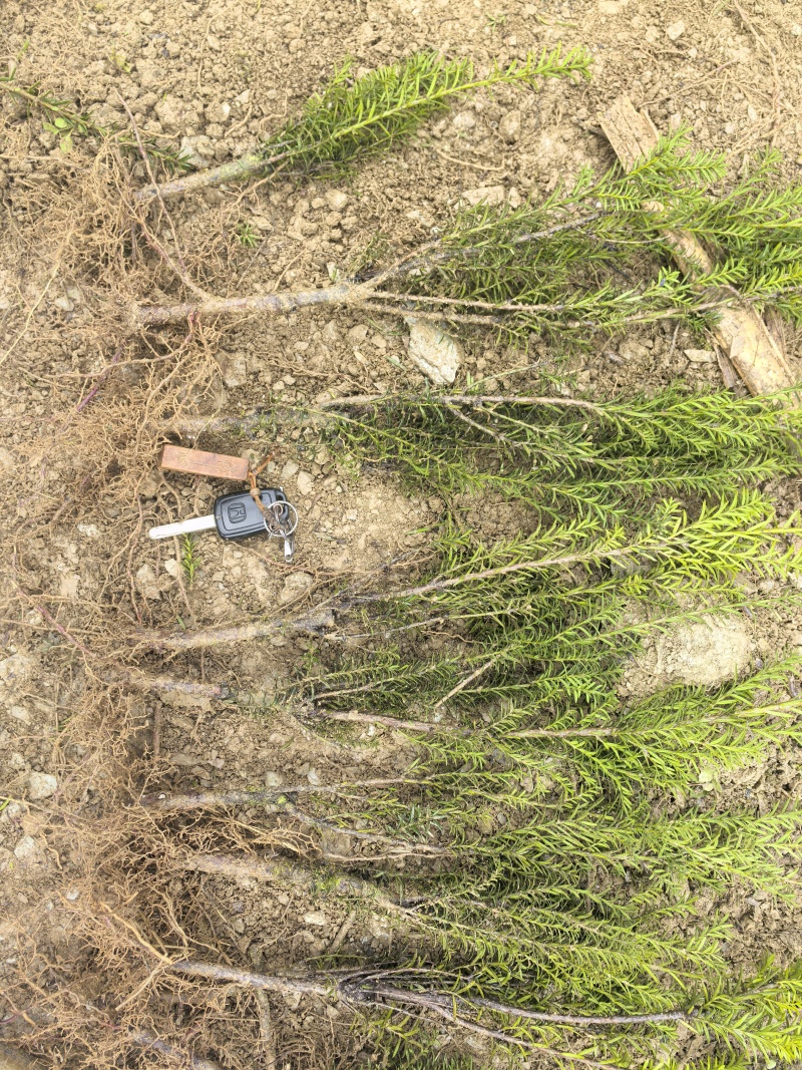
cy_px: 535
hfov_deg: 51.3
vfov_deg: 65.3
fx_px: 834
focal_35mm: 27
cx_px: 401
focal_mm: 5.75
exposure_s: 1/262
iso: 50
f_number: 2
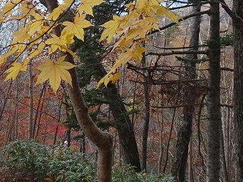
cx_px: 11
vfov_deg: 23.6
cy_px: 30
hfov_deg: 29.9
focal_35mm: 61
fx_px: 428
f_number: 3.5
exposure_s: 1/250
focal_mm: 4.1
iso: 80
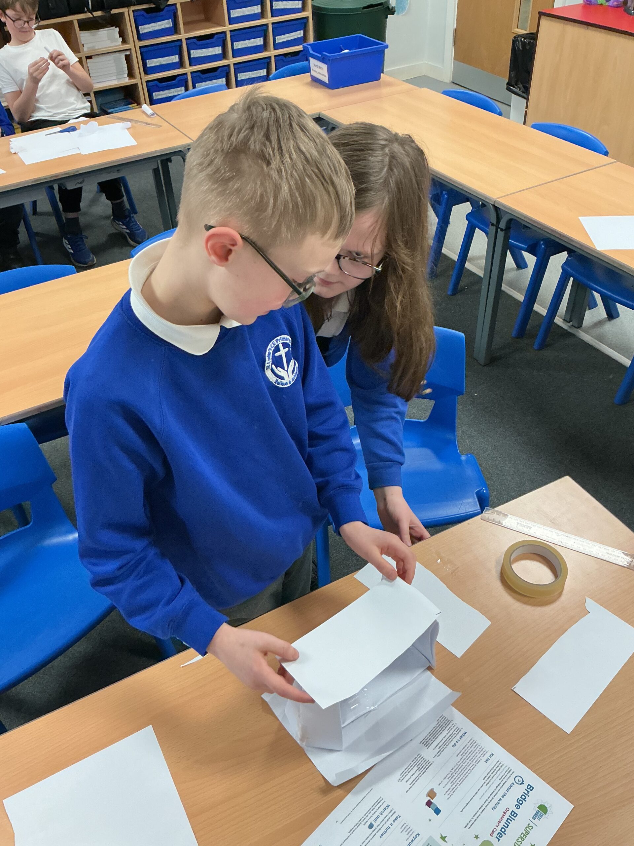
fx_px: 708
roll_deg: +4.4
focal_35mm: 29
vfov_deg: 61.7
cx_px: 317
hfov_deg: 48.2
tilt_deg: -40.7
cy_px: 423
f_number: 1.8
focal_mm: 3
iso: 160
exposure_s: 1/60
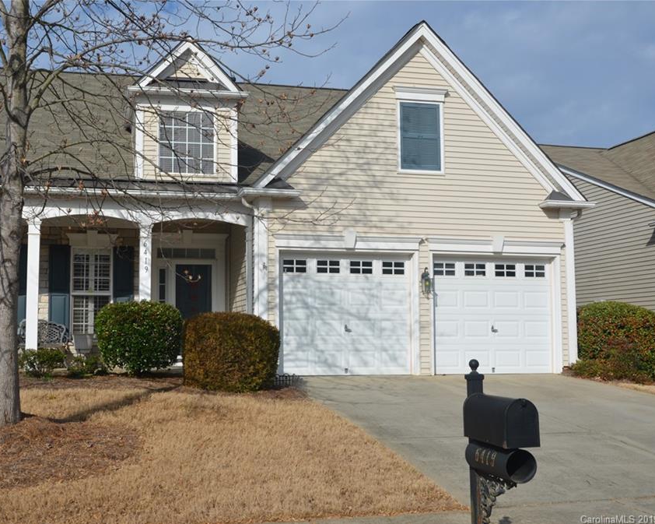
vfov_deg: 36.5
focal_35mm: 41
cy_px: 263
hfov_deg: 44.6
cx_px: 266
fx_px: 795
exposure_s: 1/320
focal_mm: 24
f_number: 9
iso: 100
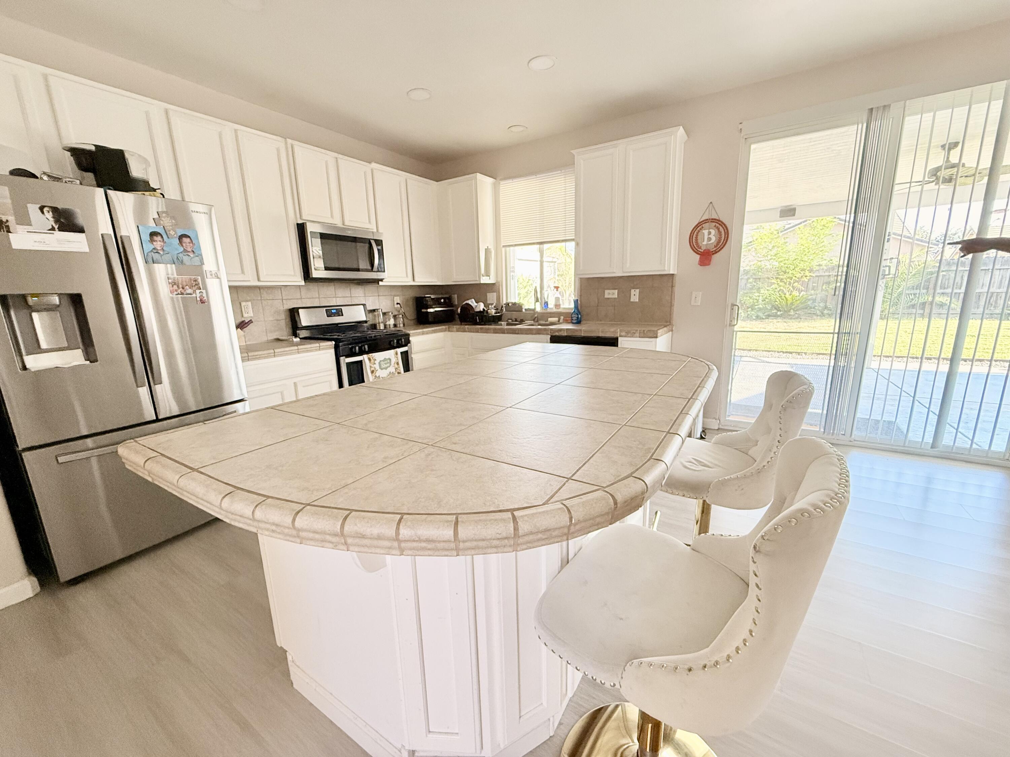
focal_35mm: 14
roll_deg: +2.1
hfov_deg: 102.1
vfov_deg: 85.7
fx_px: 408
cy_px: 378
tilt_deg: -11.2
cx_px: 505
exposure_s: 1/99
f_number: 2.2
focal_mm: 2.22
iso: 320
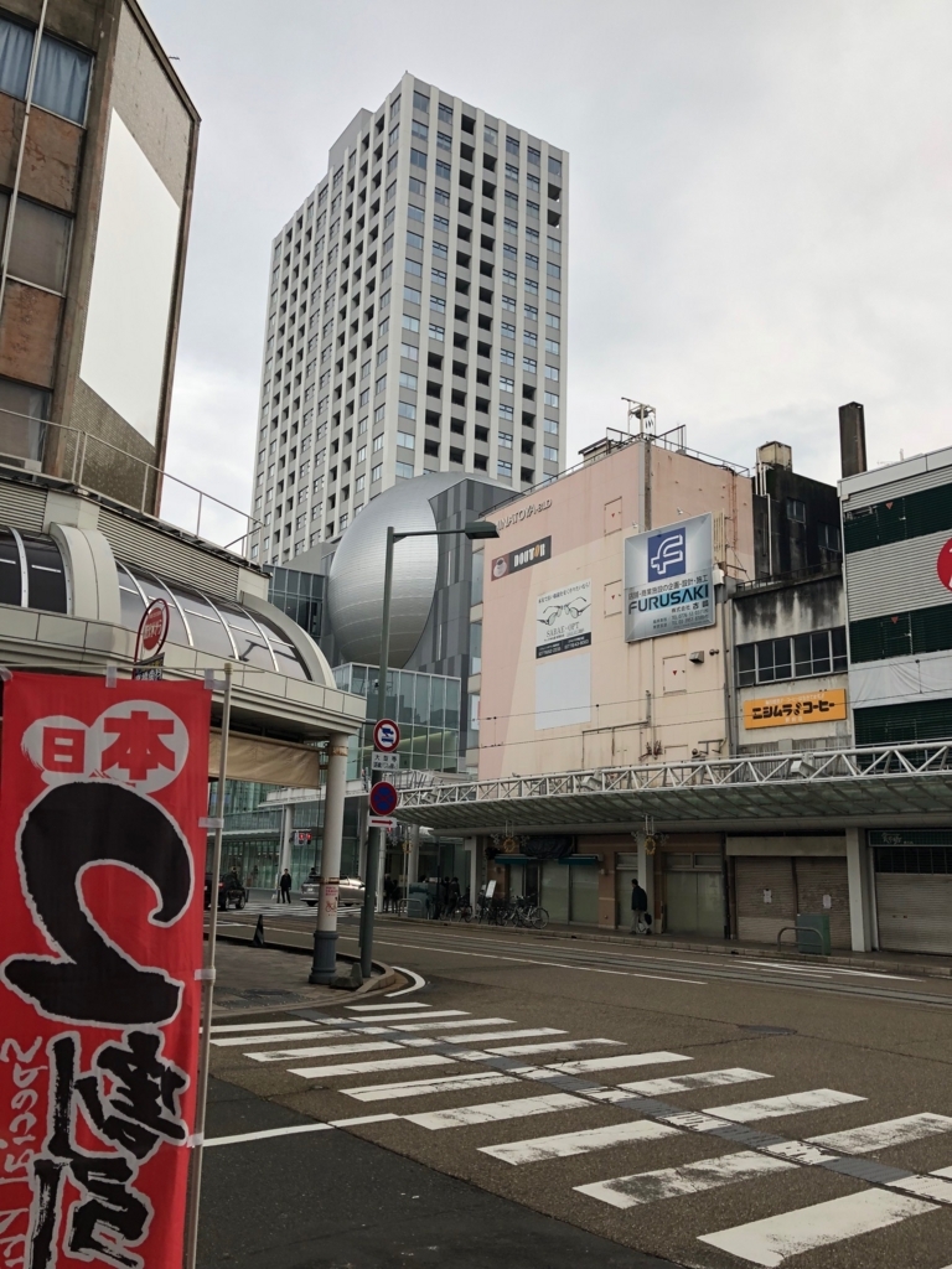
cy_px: 634
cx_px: 476
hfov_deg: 48.2
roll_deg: -2.6
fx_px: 1063
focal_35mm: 29
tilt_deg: +12.8
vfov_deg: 61.7
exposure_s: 1/827
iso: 20
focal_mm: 3.99
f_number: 1.8
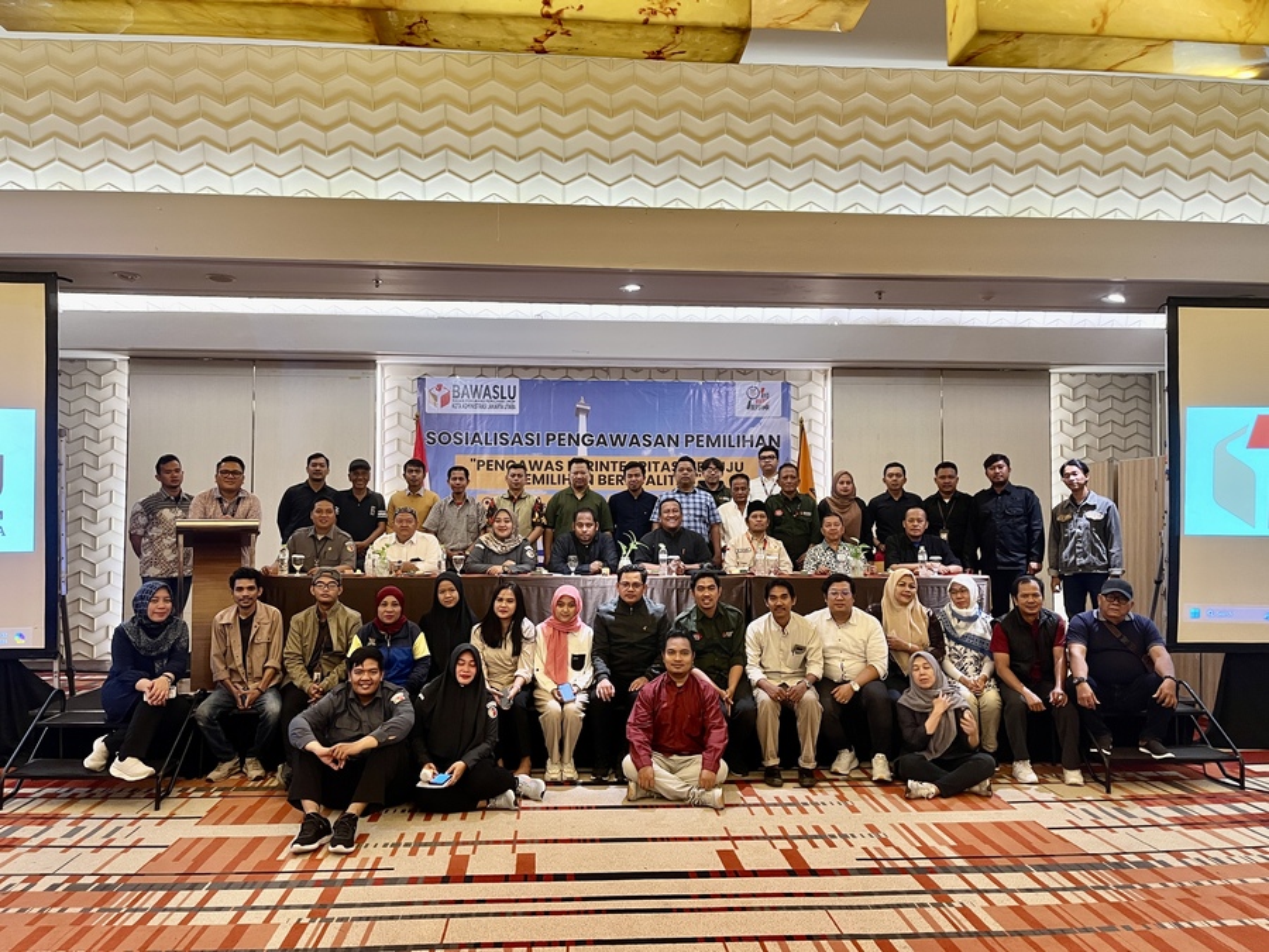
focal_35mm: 26
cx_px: 634
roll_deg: -0.4
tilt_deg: +1.7
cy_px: 476
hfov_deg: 67.3
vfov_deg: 53.1
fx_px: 953
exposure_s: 1/50
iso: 250
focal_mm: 5.1
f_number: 1.6
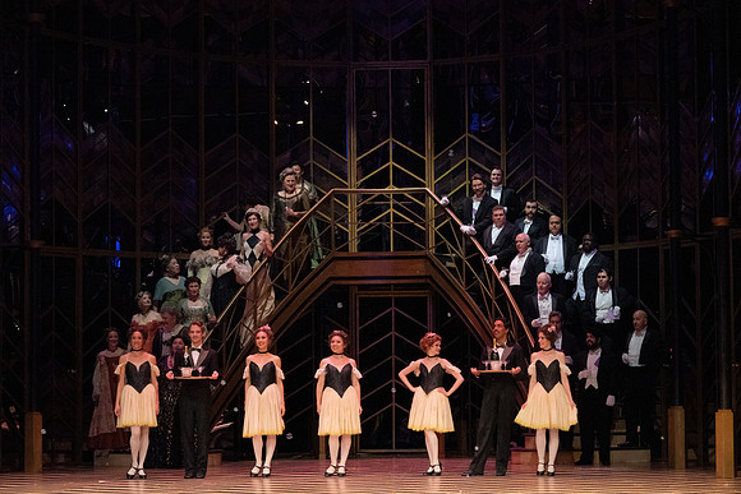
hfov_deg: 18.9
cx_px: 370
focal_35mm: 108
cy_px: 247
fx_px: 2223
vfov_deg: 12.7
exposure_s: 1/400
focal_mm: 108
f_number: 14
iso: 12800
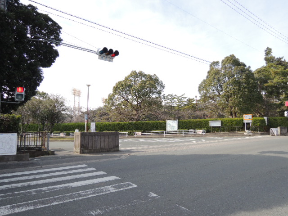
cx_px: 144
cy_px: 108
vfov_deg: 56.8
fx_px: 200
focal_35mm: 24
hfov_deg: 71.6
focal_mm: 4.3
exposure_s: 1/640
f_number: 2.8
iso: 100
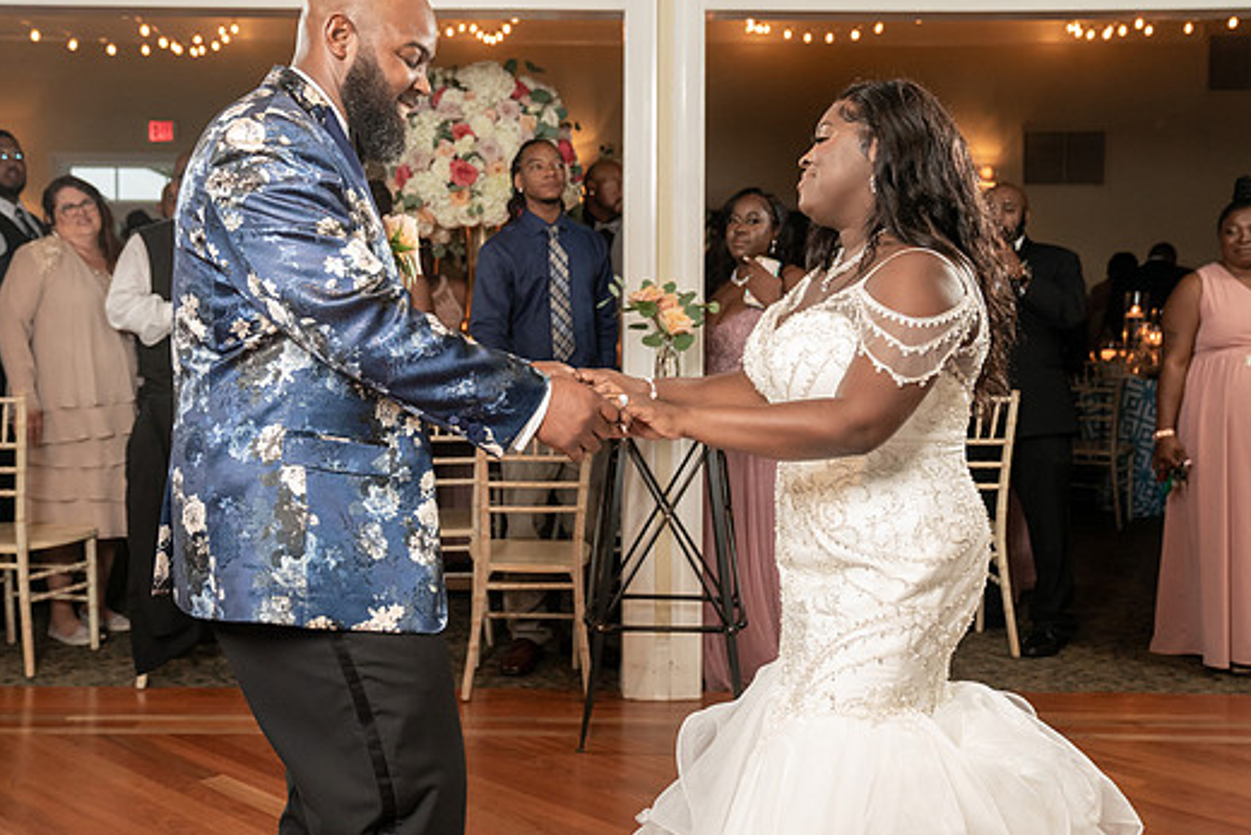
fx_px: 1460
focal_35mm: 42
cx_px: 576
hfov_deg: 46.3
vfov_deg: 31.9
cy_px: 359
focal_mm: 36
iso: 4000
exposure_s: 1/200
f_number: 4
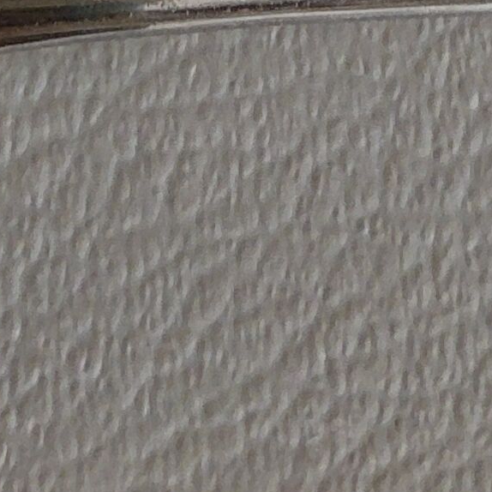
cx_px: 216
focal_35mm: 157
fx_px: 2525
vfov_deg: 9.1
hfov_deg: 11.1
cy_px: -943
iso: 400
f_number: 1.8
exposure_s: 1/40
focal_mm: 4.69
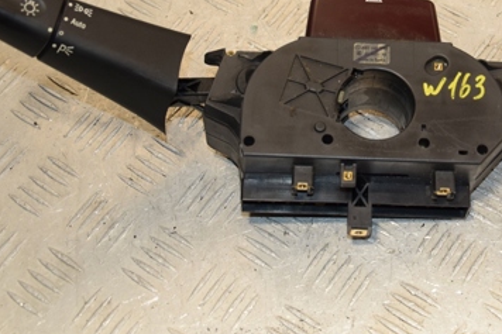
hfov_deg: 24.9
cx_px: 358
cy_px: 47
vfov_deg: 16.7
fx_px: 1129
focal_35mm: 81
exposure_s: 1/200
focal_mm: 30
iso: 800
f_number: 5
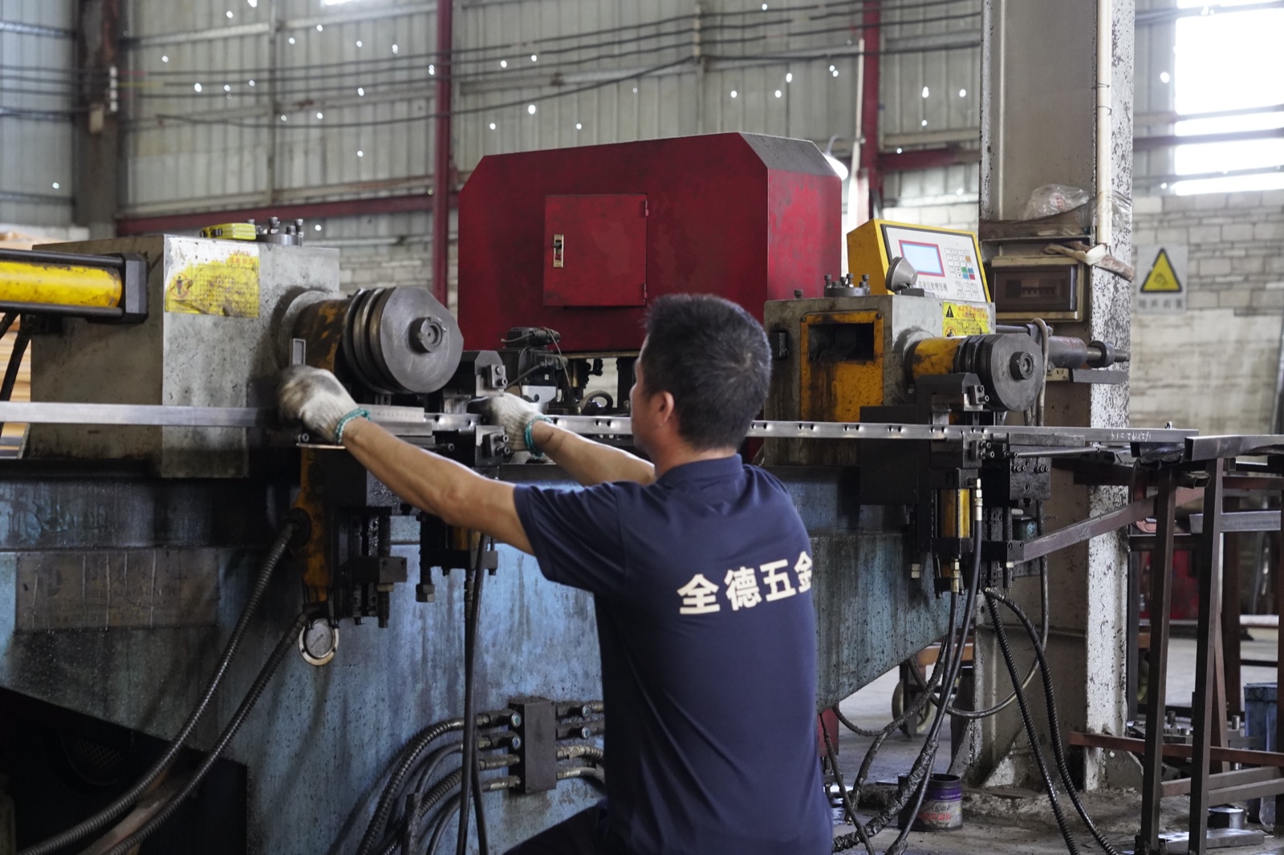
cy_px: 428
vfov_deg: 17.1
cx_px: 642
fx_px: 2853
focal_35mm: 80
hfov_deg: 25.4
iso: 6400
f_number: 5.6
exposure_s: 1/80
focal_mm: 80
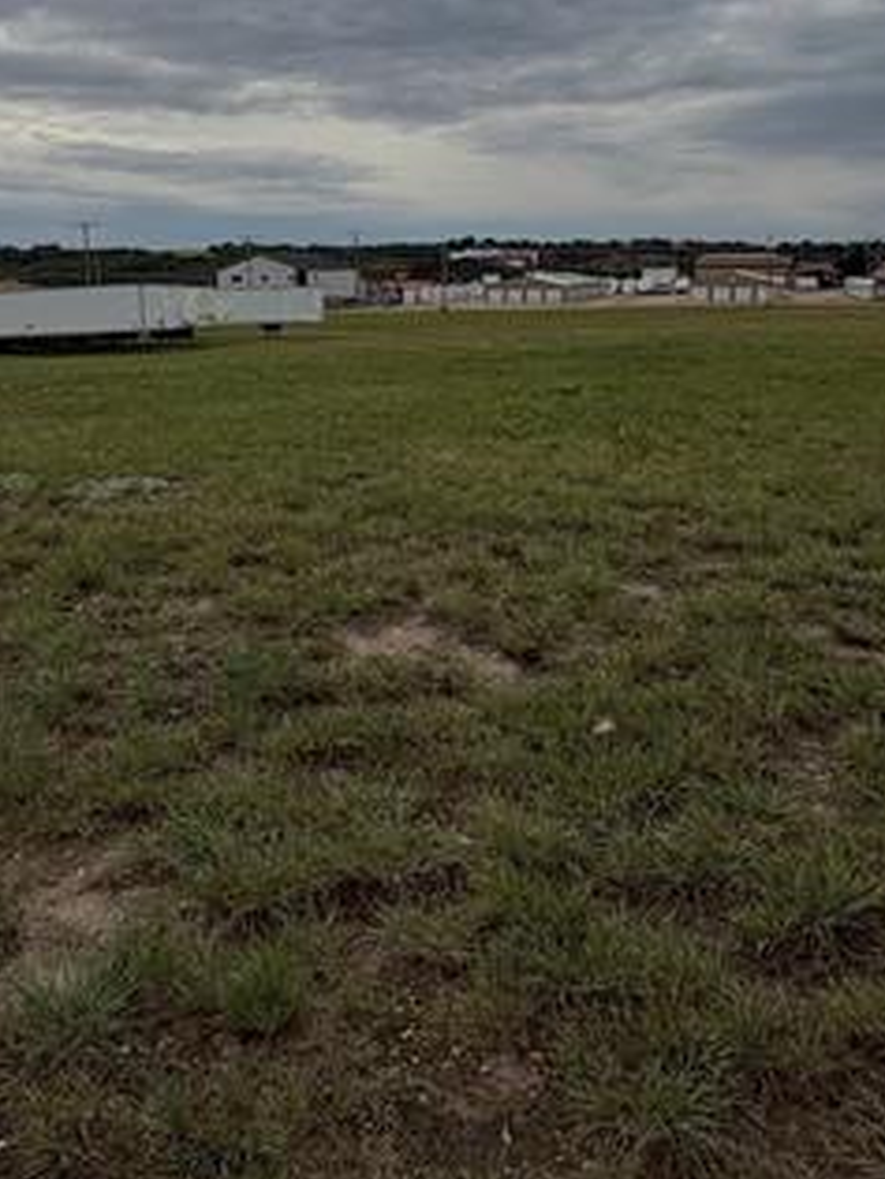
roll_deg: -0.7
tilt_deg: -4.1
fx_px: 1159
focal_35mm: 34
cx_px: 347
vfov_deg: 52.5
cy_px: 354
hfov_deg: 41.6
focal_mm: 2.22
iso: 25
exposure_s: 1/1613
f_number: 2.2
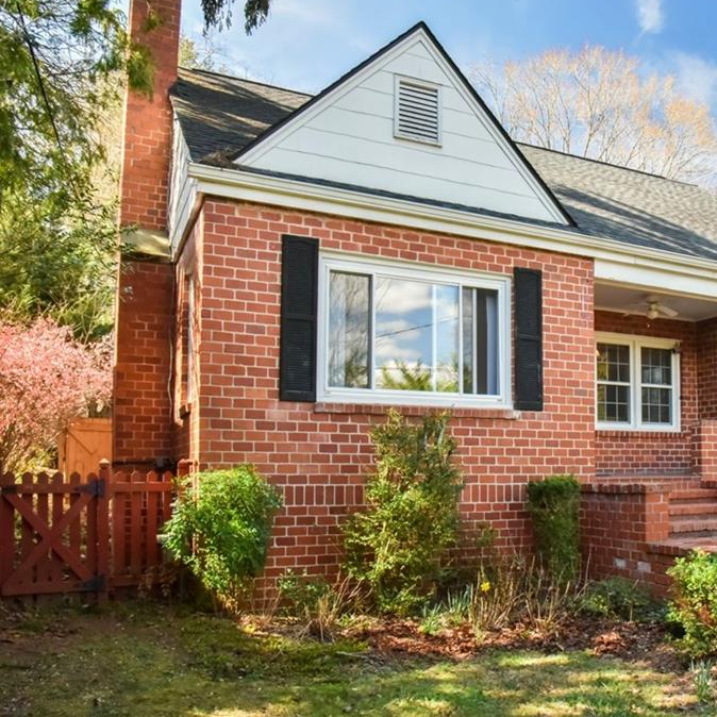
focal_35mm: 31
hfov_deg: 50.6
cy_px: 355
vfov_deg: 52.5
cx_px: 528
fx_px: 726
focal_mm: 24
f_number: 14
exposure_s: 1/200
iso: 4000
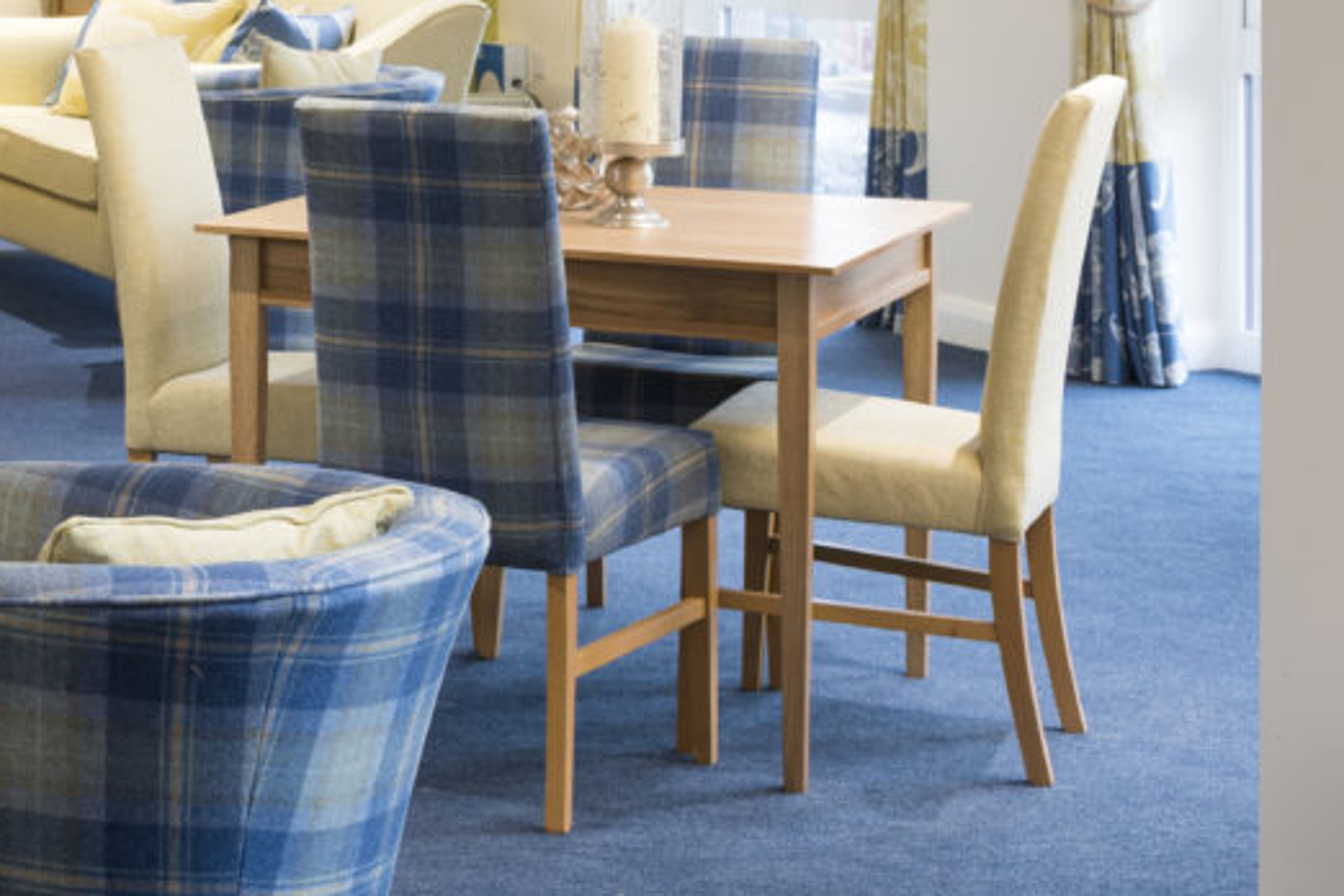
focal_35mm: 103
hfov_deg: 18.3
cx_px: -469
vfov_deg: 13.3
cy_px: 266
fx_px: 3845
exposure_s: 1/2.5
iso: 200
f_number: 7.1
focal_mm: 35
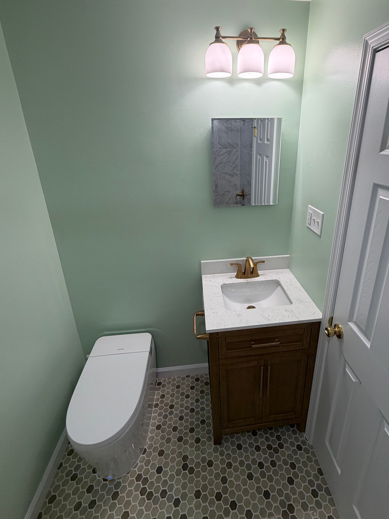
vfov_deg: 90.6
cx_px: 223
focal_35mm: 17
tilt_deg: -20.3
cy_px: 227
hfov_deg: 74.3
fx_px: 255
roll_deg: +0.7
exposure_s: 1/120
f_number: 2.2
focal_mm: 2.22
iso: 100
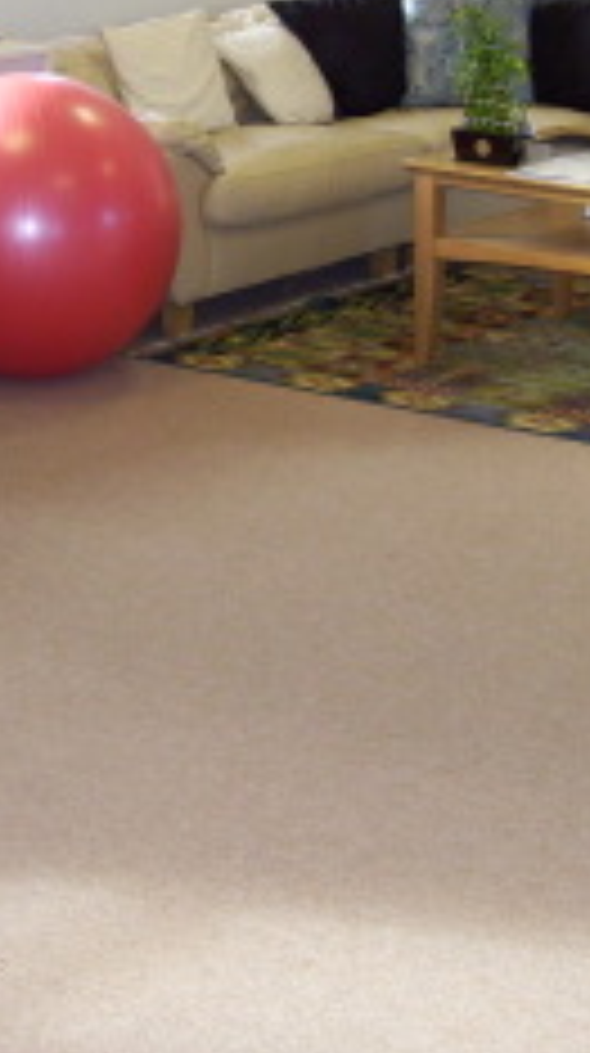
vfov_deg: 24.4
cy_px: 232
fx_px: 2401
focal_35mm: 86
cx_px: 176
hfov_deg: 14.0
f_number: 2.7
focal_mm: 6
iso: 125
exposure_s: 1/60
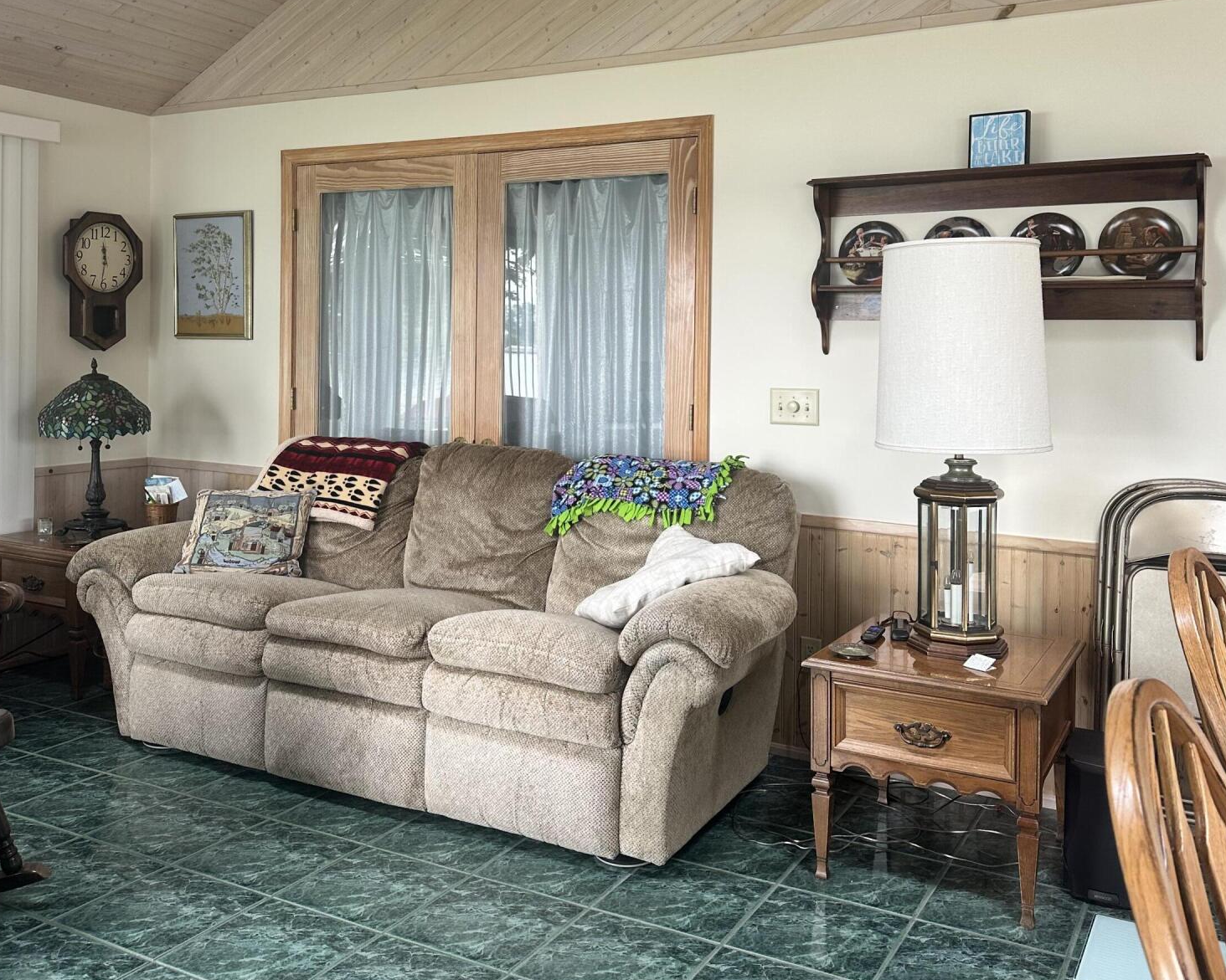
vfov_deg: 45.3
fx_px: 1161
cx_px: 617
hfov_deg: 55.7
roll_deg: -0.9
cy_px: 350
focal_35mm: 32
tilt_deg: +0.0
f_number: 1.78
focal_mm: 6.86
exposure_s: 1/121
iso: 80
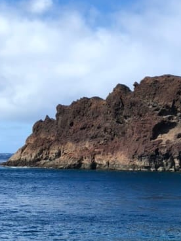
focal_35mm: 78
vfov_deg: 24.9
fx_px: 544
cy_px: 151
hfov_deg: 17.8
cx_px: 226
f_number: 1.8
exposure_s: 1/1429
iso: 20
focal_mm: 4
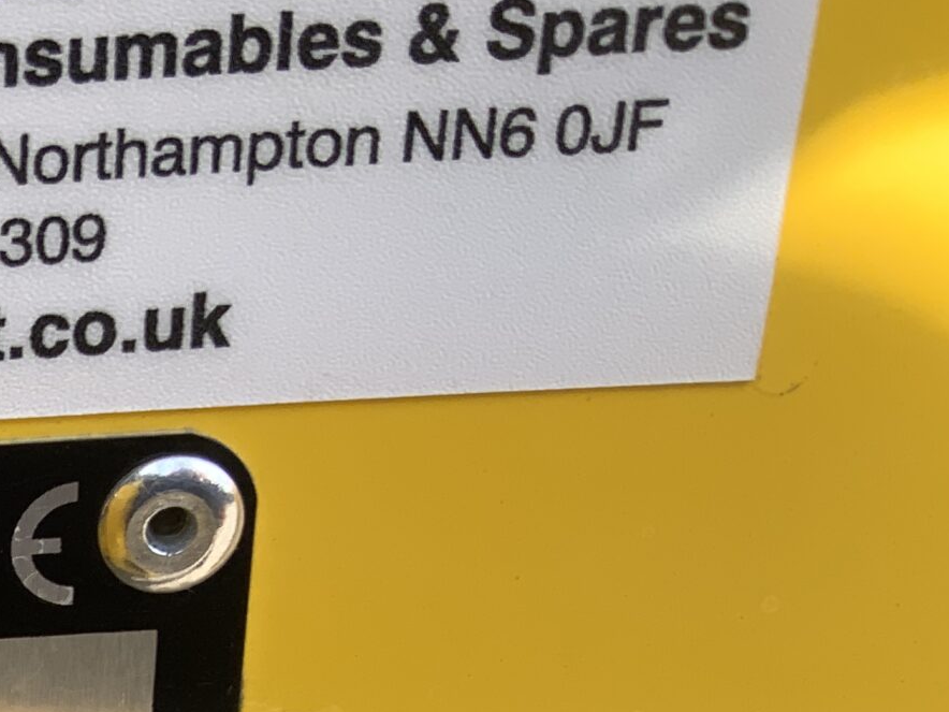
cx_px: -419
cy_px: 973
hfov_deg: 20.4
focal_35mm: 84
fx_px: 2303
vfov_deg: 16.4
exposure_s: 1/469
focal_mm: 3
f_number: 1.8
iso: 16
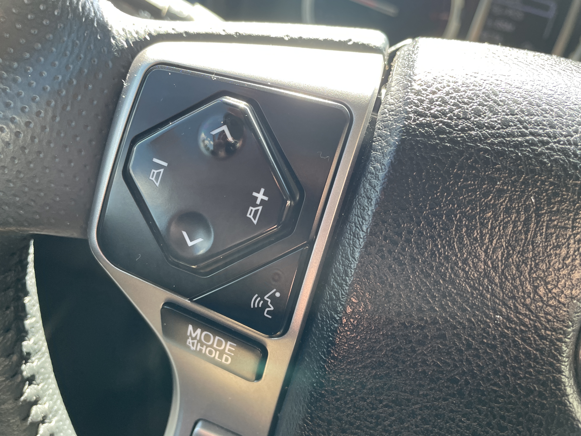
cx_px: 290
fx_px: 436
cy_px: 218
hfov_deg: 67.3
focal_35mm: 26
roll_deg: -13.6
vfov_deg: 53.1
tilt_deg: -42.1
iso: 100
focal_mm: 4.2
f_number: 1.6
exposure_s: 1/121
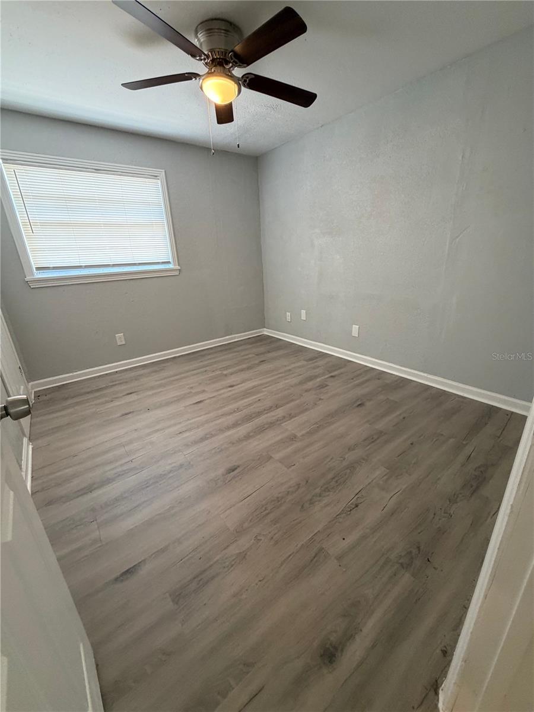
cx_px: 267
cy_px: 356
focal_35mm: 14
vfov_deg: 102.1
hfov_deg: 85.7
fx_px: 288
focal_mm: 2.22
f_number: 2.2
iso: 250
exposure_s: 1/60
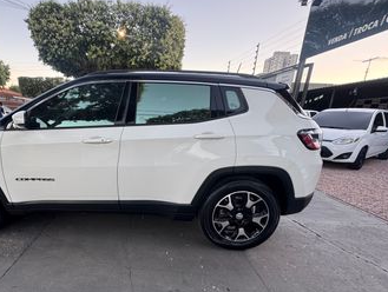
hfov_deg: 79.0
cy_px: 173
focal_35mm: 20
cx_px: 130
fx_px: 225
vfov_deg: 65.6
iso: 125
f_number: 2.2
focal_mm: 2.22
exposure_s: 1/99
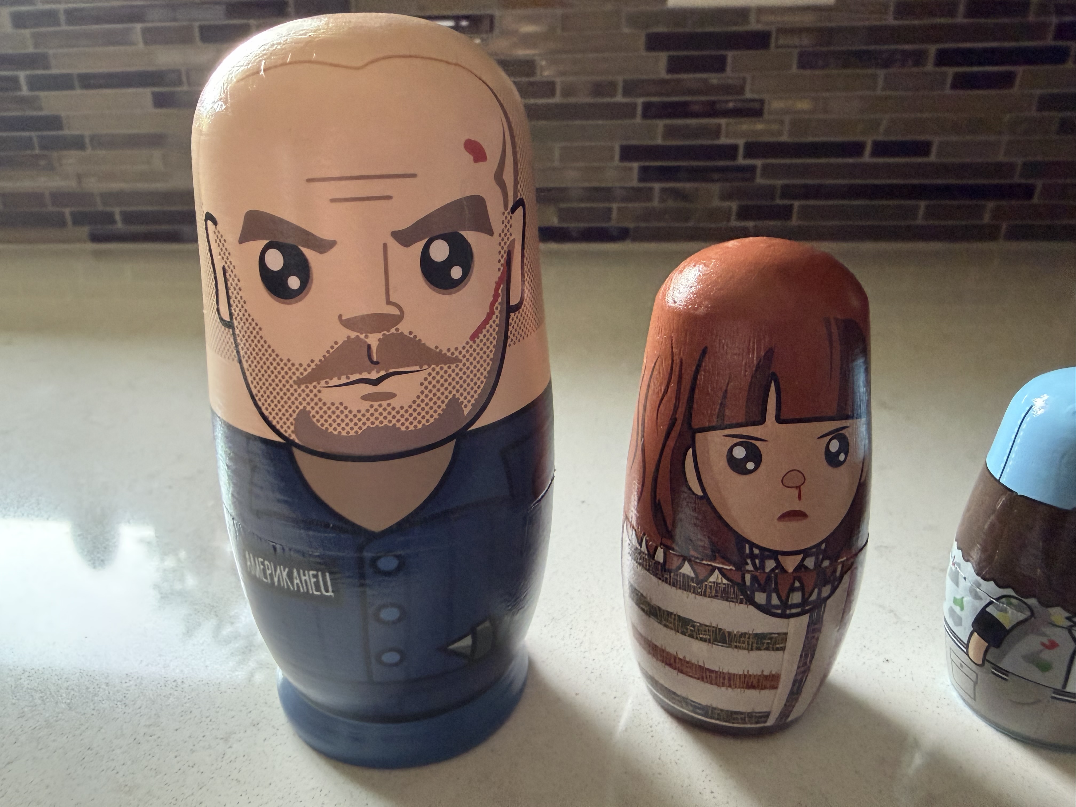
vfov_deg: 56.8
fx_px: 746
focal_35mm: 24
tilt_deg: -21.1
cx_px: 538
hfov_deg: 71.6
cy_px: 404
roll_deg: +2.5
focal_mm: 2.22
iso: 400
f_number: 2.2
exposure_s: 1/60
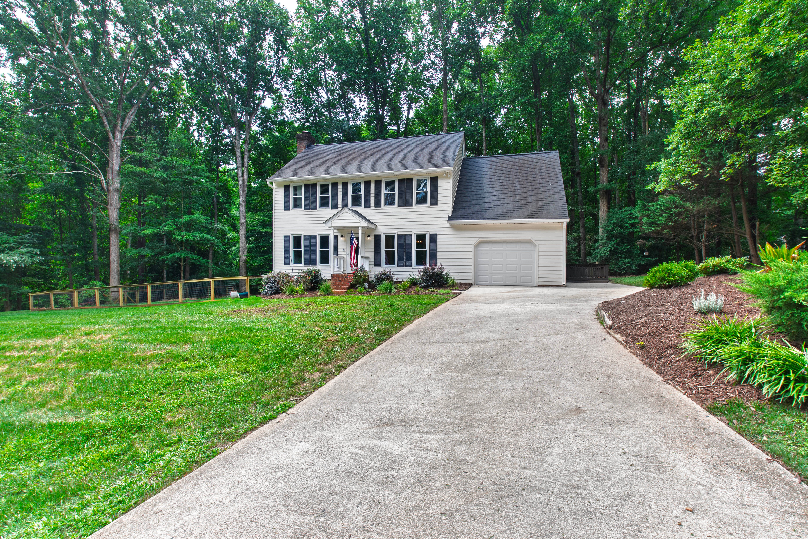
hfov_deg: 100.4
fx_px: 337
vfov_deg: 77.3
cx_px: 404
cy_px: 270
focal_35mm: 15
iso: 100
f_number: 8
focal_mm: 10
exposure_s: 1/60
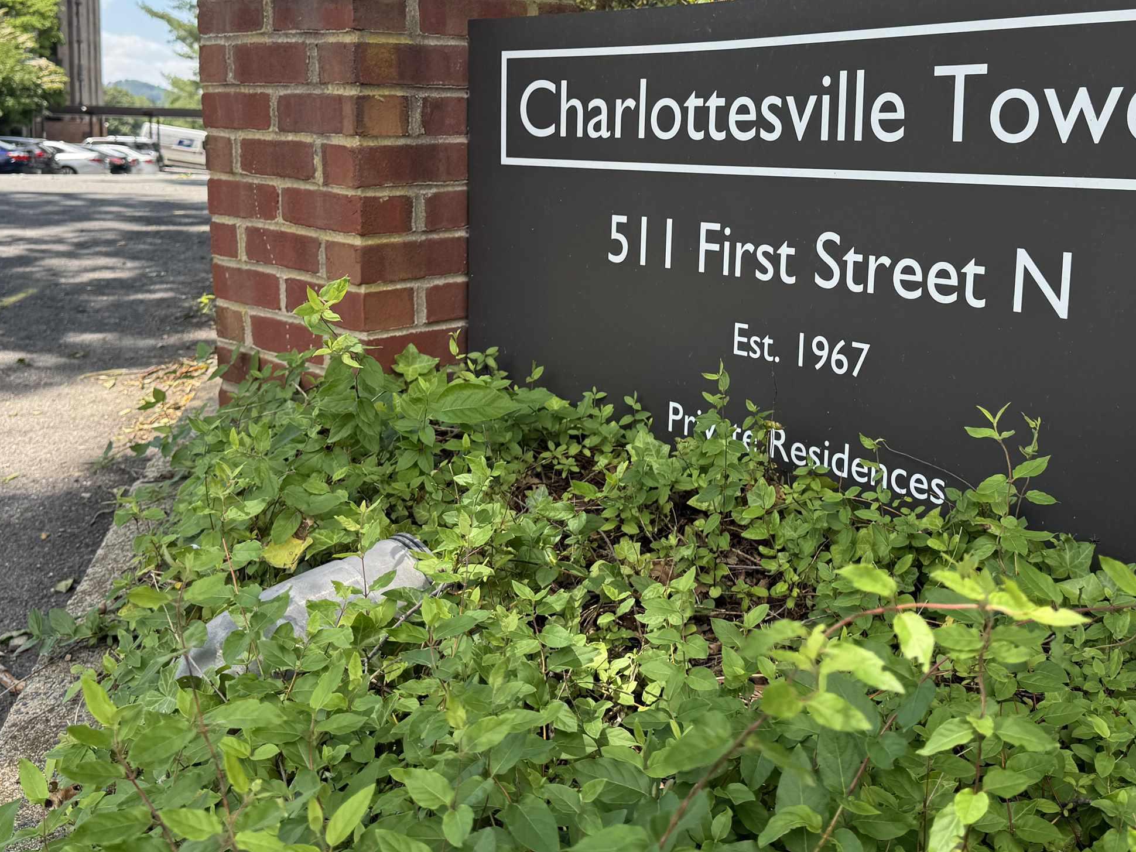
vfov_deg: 37.4
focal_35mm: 38
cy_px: 309
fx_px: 1247
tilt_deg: -7.8
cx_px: 614
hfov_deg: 48.9
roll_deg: -2.7
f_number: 1.78
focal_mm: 6.76
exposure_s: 1/723
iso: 80
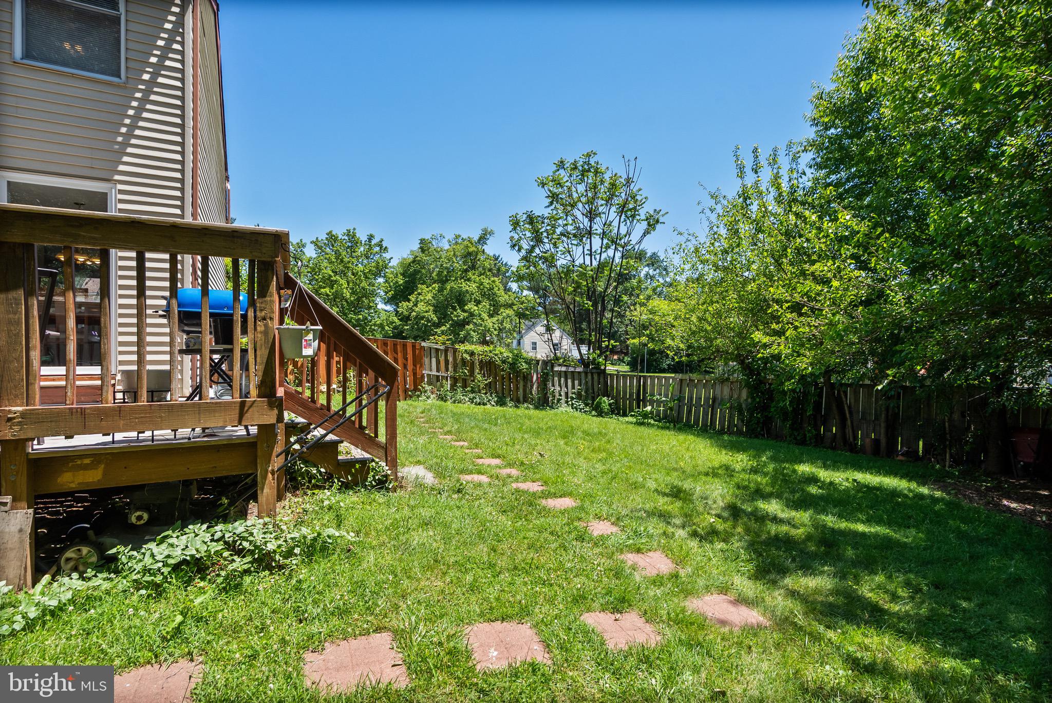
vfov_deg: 70.5
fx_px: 497
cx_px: 526
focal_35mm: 17
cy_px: 352
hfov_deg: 93.2
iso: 800
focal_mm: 17
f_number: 8
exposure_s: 1/320
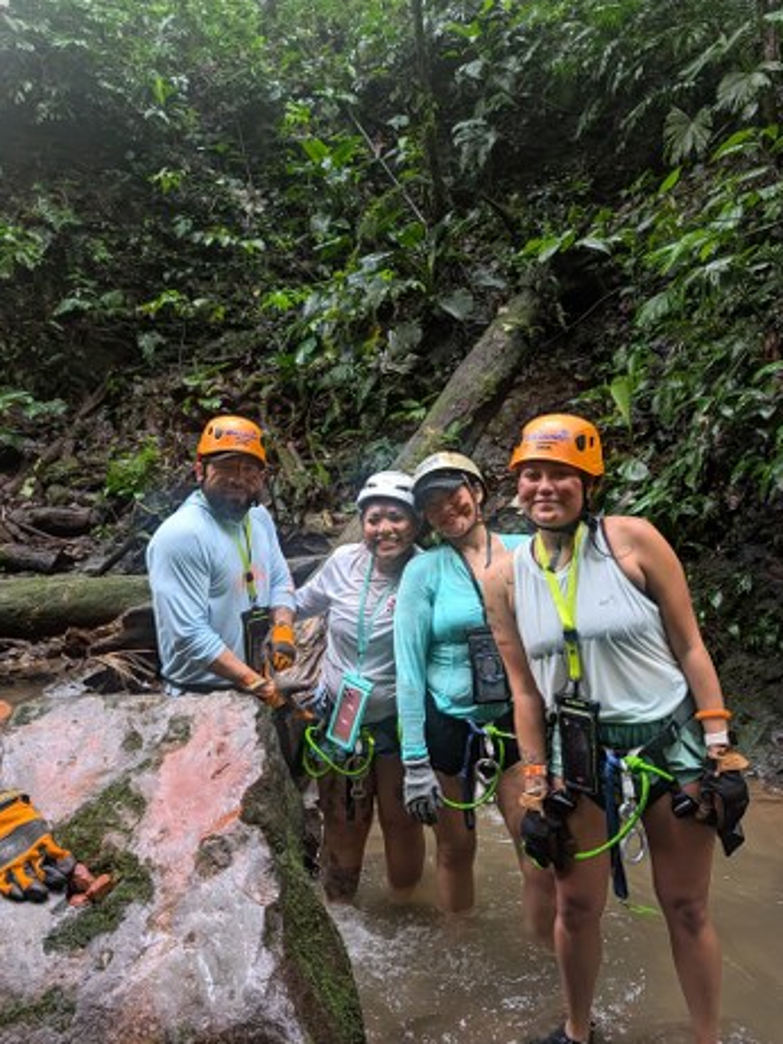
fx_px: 754
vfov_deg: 69.4
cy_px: 507
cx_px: 406
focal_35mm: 25
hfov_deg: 54.9
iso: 556
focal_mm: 6.9
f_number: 1.68
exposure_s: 1/189
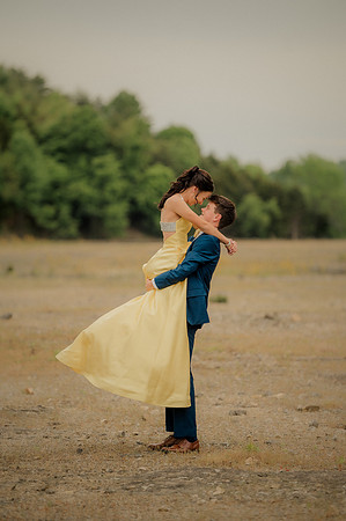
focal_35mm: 200
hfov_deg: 6.9
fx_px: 2890
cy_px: 260
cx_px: 173
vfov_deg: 10.3
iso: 160
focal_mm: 200
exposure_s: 1/320
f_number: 2.8
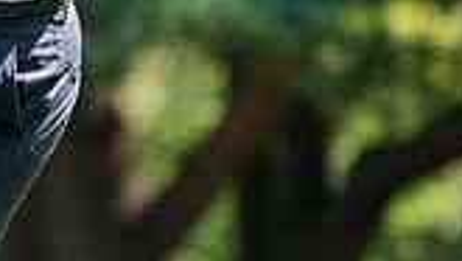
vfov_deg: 0.8
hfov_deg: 1.4
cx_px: -232
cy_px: -268
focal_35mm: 1491
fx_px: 18274
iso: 800
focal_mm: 270
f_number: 5.6
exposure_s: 1/1250
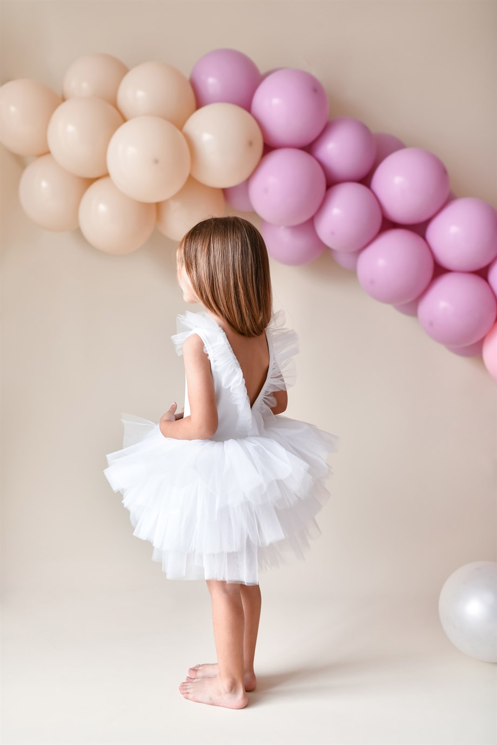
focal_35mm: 35
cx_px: 248
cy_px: 372
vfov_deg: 54.4
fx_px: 724
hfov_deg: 37.9
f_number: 2.2
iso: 160
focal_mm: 35
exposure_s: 1/250
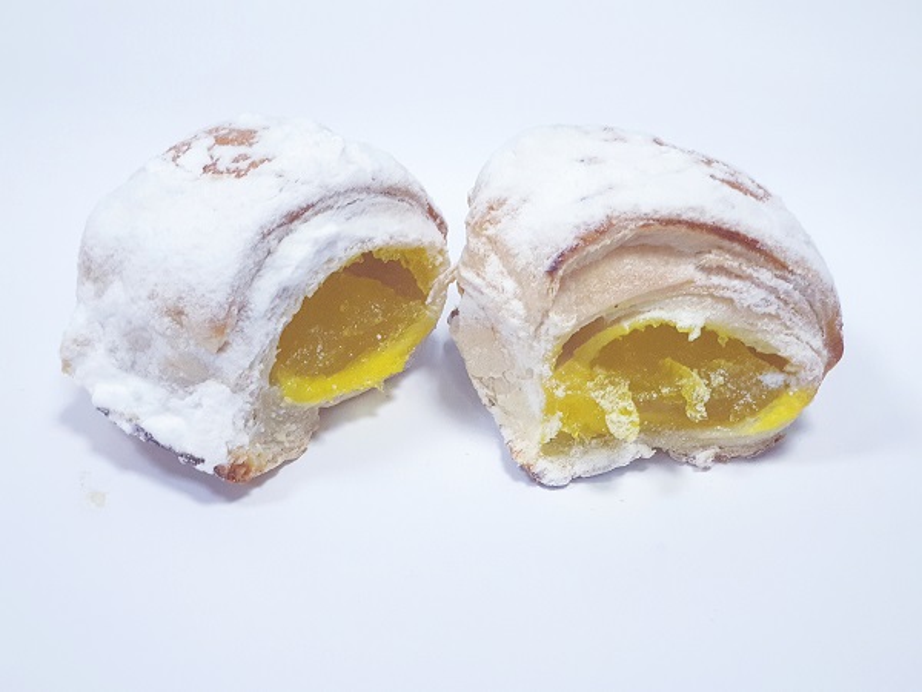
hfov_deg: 36.8
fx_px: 1385
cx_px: 461
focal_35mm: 52
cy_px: 346
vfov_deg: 28.0
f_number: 2.4
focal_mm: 6
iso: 250
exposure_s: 1/33
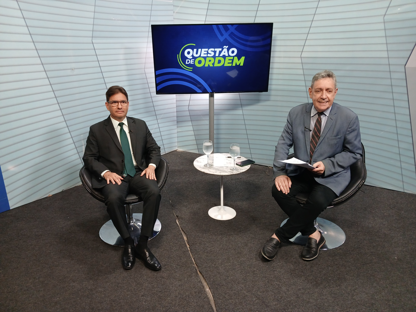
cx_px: 208
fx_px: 324
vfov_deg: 51.4
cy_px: 156
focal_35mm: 27
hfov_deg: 65.3
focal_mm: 3.98
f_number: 1.8
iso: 200
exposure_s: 1/60
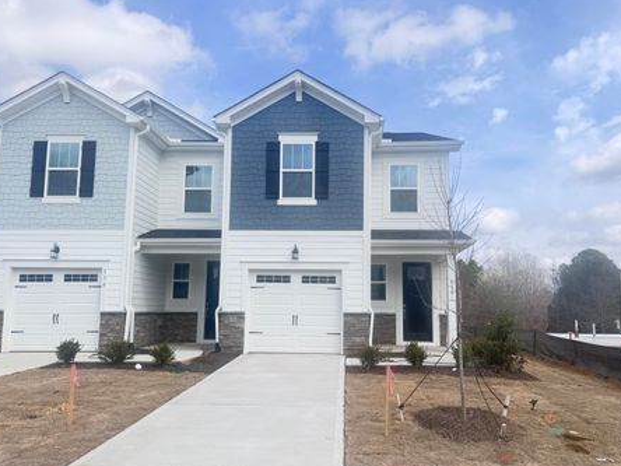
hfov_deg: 65.3
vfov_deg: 51.3
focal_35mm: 27
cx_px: 330
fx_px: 484
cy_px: 257
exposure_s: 1/3247
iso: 80
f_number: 1.78
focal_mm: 6.76
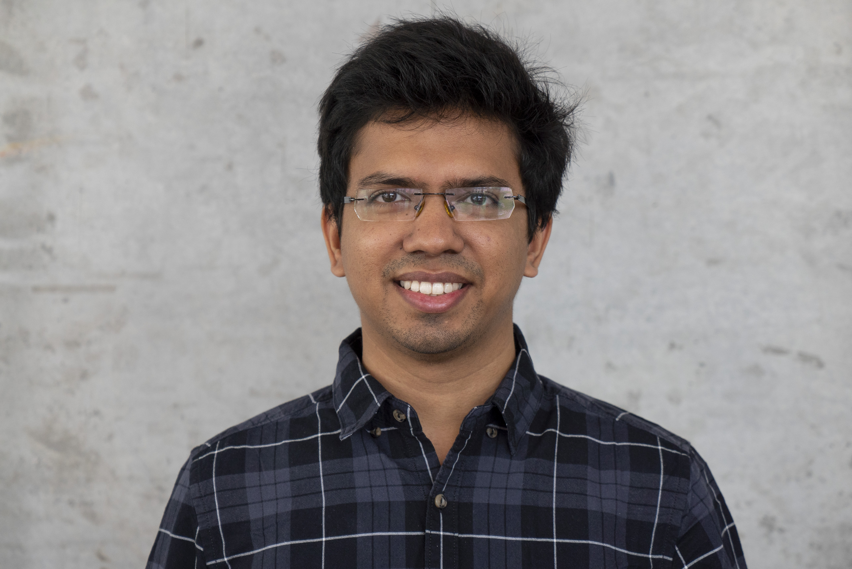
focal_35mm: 70
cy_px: 284
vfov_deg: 19.5
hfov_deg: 28.8
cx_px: 426
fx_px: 1657
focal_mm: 70
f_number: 5.6
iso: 1250
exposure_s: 1/100
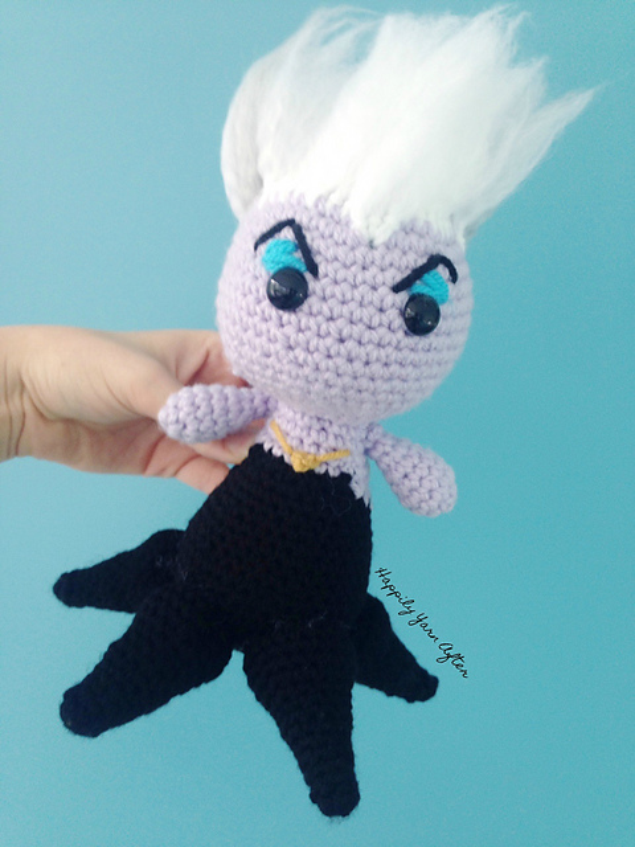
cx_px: 318
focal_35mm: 33
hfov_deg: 42.9
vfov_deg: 55.4
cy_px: 424
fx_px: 807
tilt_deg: -9.2
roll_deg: -20.3
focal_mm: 4.12
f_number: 2.4
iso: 50
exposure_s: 1/20
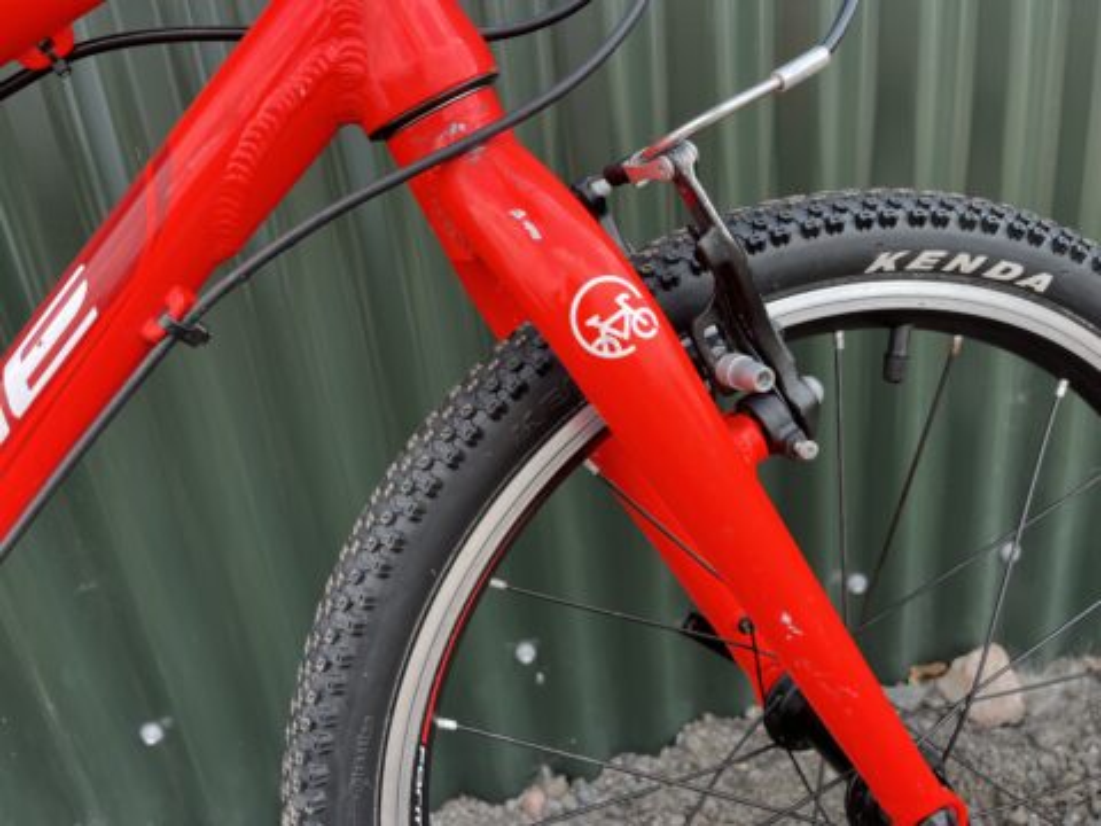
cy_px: 413
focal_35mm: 26
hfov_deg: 67.3
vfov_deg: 53.1
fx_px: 827
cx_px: 550
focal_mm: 5.1
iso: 40
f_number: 1.6
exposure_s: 1/290
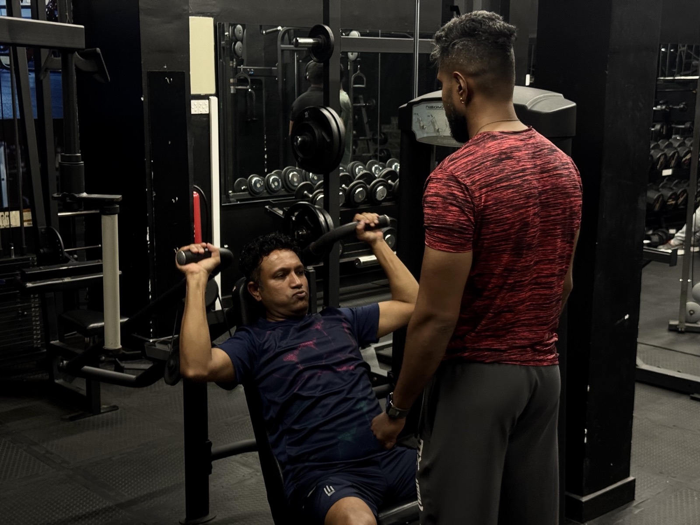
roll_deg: +0.2
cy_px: 262
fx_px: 971
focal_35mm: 48
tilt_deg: -11.2
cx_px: 350
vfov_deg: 30.3
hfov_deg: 39.7
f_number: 1.78
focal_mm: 6.76
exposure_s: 1/40
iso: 320
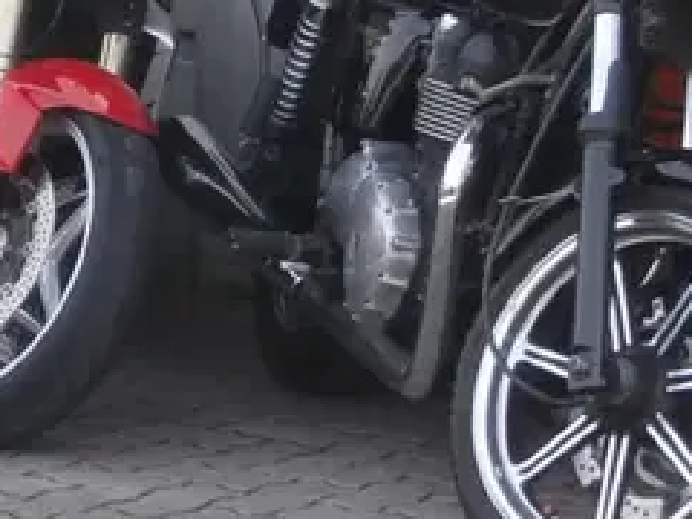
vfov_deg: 6.3
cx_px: 32
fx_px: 4698
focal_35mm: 235
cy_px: 98
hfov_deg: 8.4
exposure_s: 1/160
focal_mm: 8.29
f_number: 4.2
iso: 100
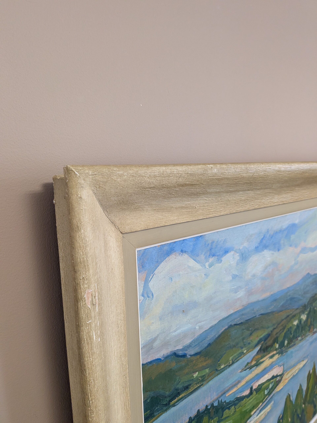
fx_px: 293
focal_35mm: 24
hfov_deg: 56.8
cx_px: 158
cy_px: 212
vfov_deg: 71.6
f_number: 1.7
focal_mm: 4.53
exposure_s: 1/89.7
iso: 351
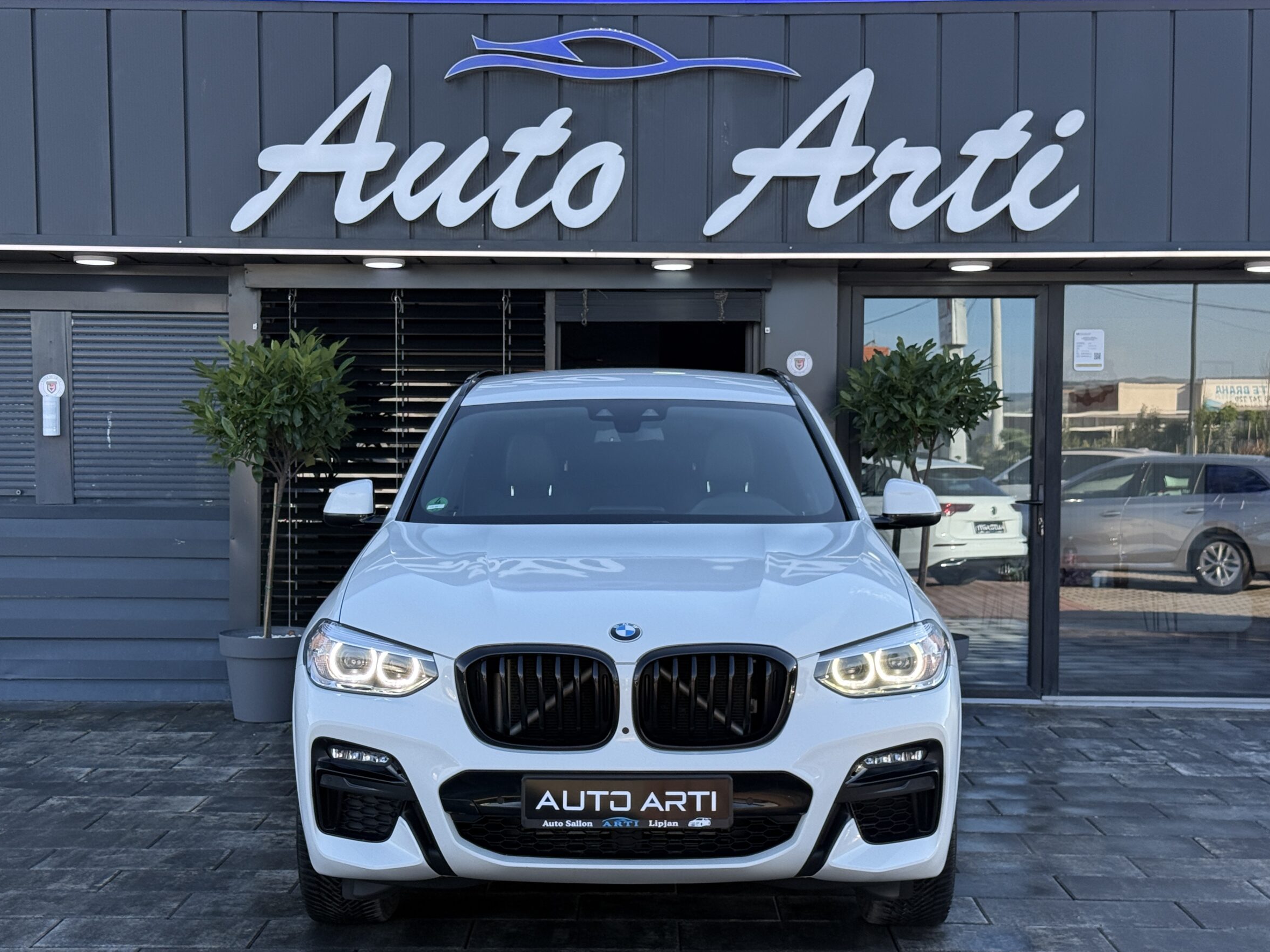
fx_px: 1908
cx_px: 590
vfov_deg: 28.0
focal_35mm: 52
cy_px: 515
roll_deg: -0.3
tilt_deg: -1.7
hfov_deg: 36.8
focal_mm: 6.76
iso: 80
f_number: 1.78
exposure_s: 1/1013
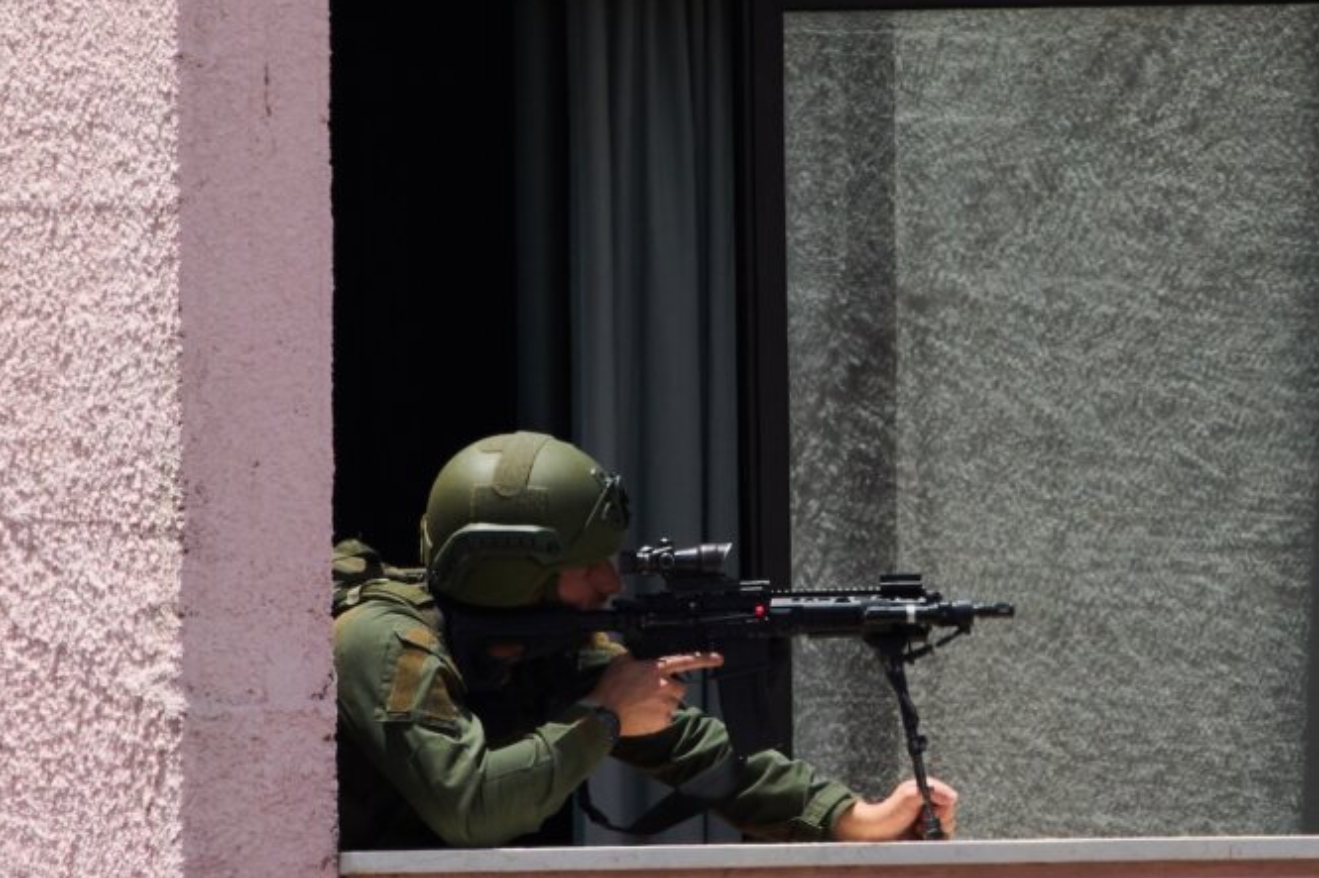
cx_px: 835
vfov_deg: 0.6
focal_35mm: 2166
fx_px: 79335
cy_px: 371
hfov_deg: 1.0
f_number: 13
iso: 800
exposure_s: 1/1600
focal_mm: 800
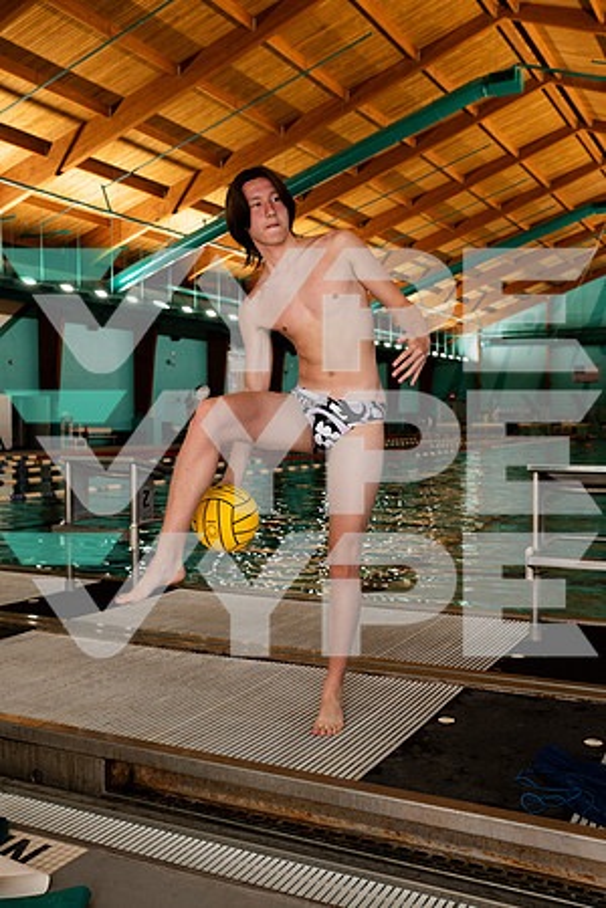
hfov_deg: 36.9
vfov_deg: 53.1
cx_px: 303
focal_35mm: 36
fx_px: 909
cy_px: 454
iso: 800
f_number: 5
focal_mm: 36
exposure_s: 1/200
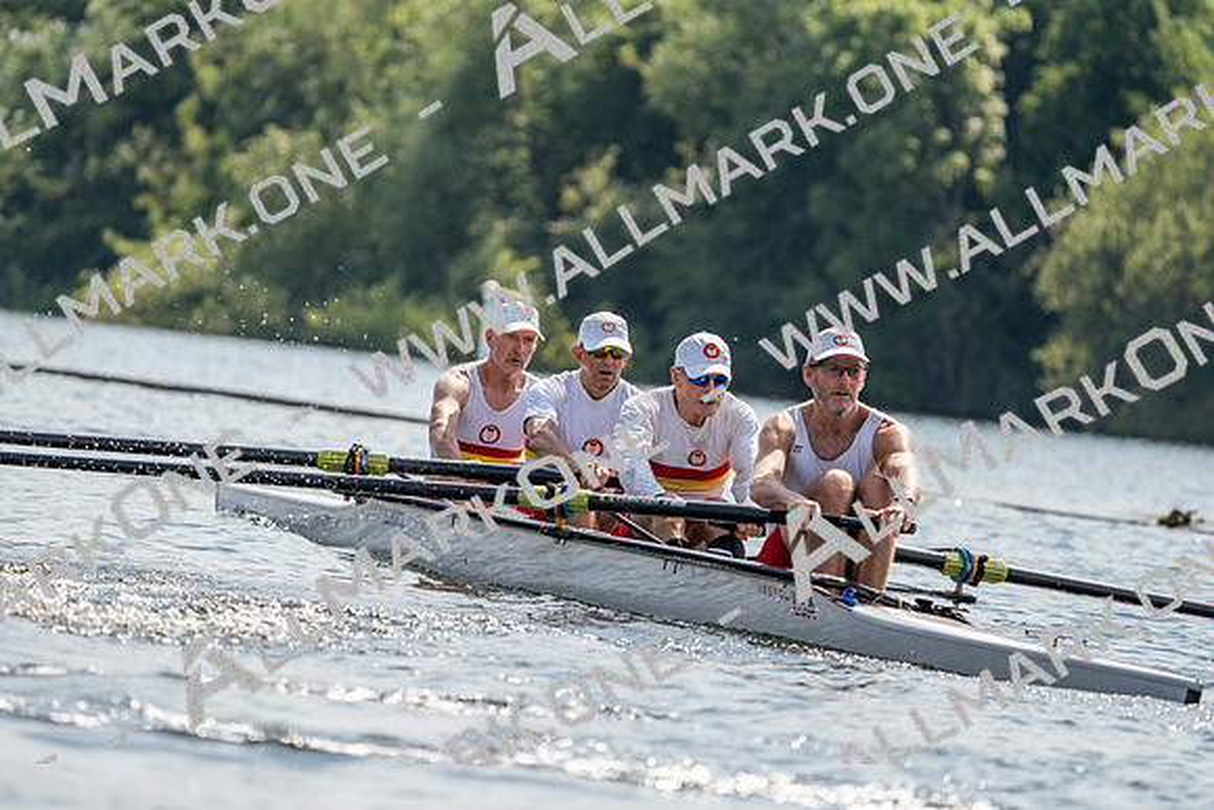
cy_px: 405
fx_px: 10422
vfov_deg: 4.5
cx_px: 607
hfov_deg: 6.7
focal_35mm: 309
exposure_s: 1/1600
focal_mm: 309
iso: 200
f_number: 6.3
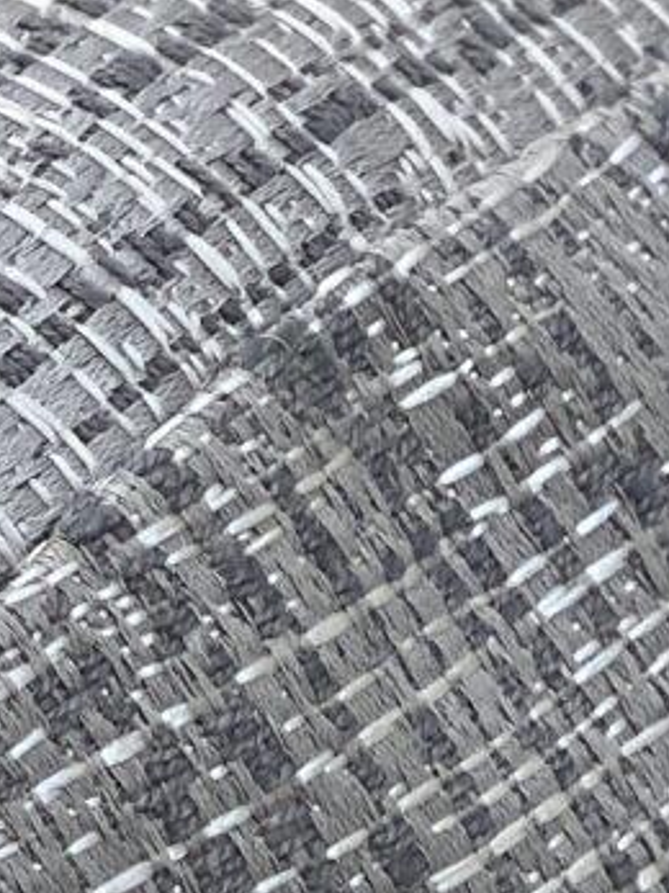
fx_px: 9901
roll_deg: -4.2
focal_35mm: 384
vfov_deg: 5.0
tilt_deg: -16.3
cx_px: -100
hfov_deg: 3.9
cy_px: 1971
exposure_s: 1/353
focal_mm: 6
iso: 20
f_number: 2
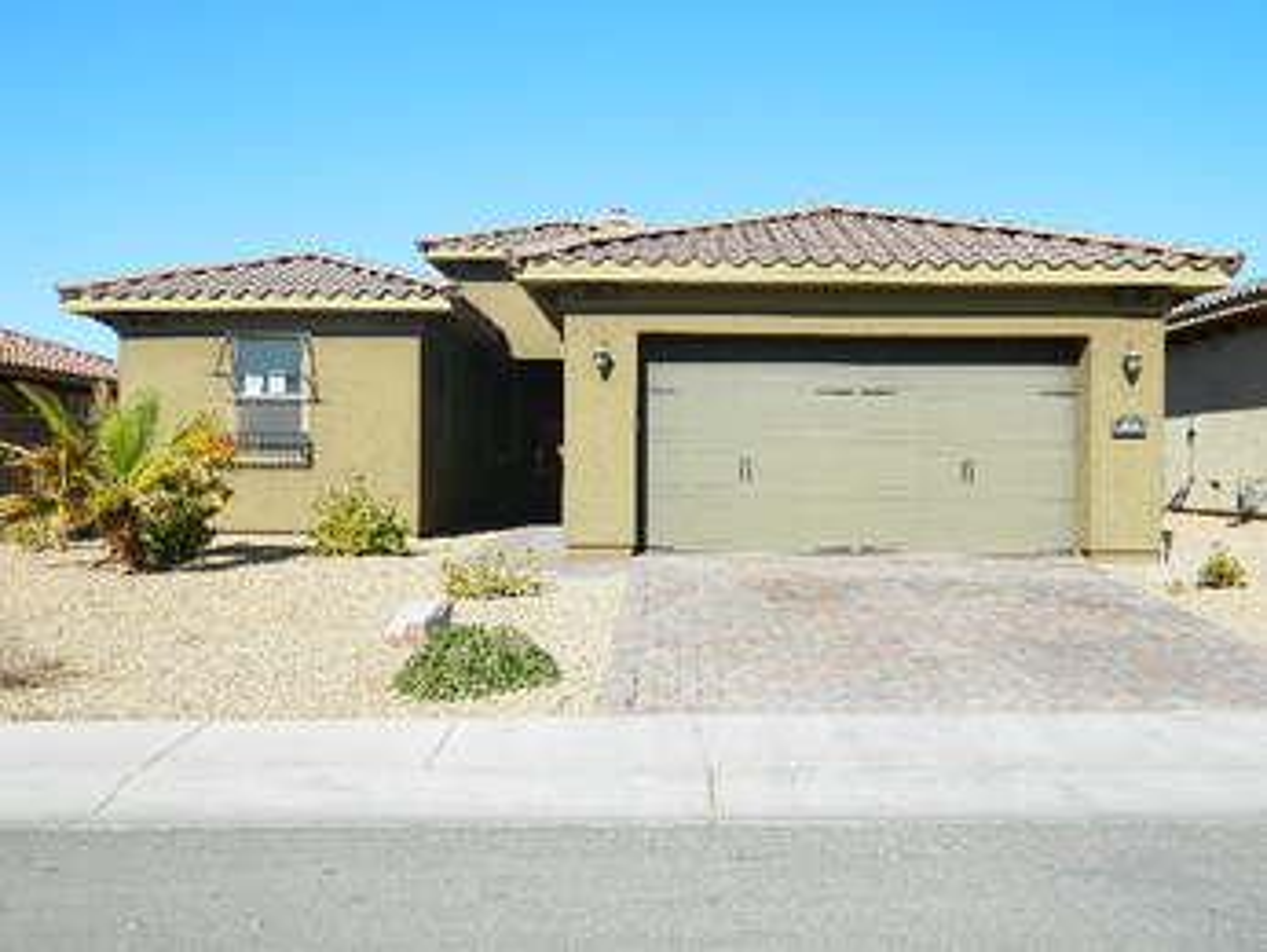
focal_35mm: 35
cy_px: 476
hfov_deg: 52.6
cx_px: 634
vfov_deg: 40.7
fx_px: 1282
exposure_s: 1/800
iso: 80
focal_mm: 6.2
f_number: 3.3
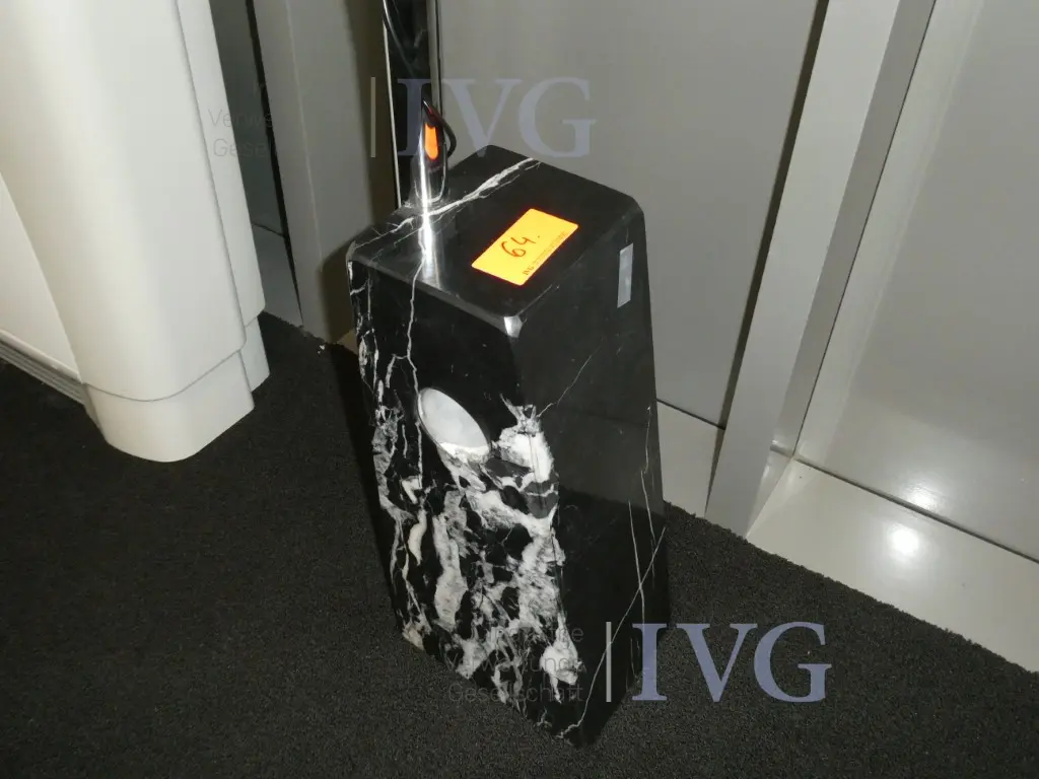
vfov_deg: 42.9
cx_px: 520
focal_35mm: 33
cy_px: 390
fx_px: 990
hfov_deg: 55.4
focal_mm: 5.8
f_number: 3.6
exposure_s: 1/125
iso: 800
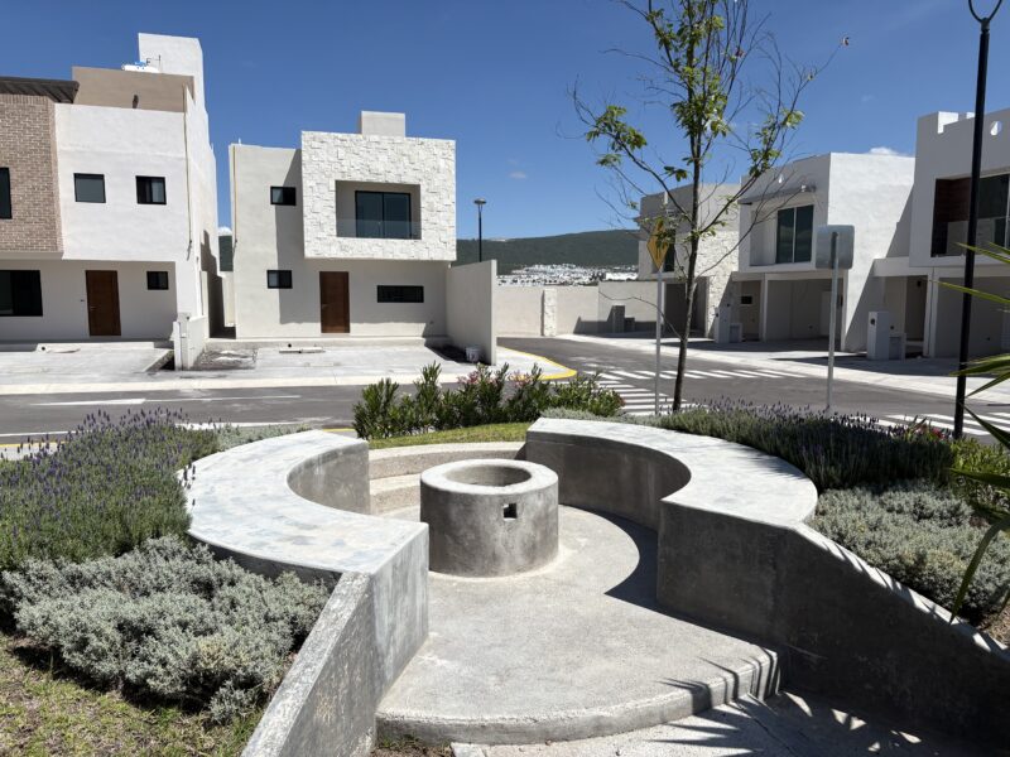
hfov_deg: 67.3
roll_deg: -0.3
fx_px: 759
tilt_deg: -4.3
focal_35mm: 26
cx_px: 505
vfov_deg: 53.1
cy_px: 378
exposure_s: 1/6329
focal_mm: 5.96
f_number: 1.6
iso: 50
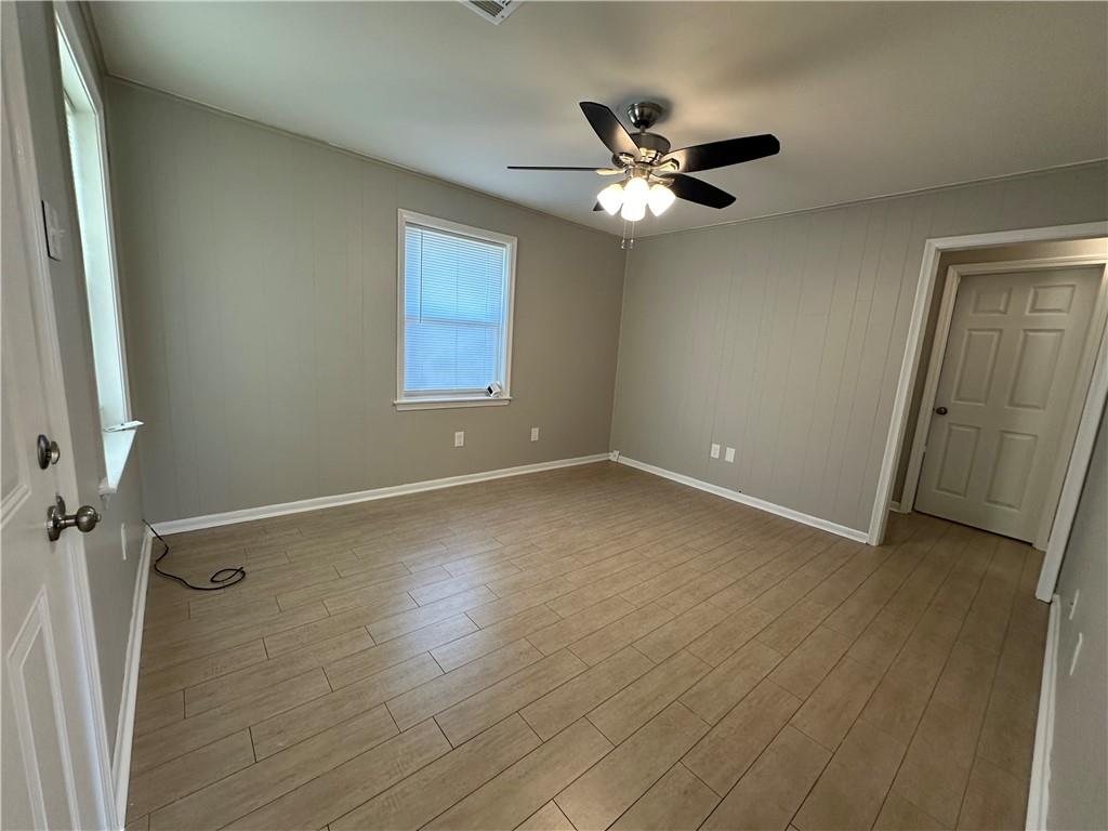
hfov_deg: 102.1
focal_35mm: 14
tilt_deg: -9.2
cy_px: 416
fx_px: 448
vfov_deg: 85.7
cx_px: 554
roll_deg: -4.2
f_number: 2.2
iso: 160
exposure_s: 1/120
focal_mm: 2.22
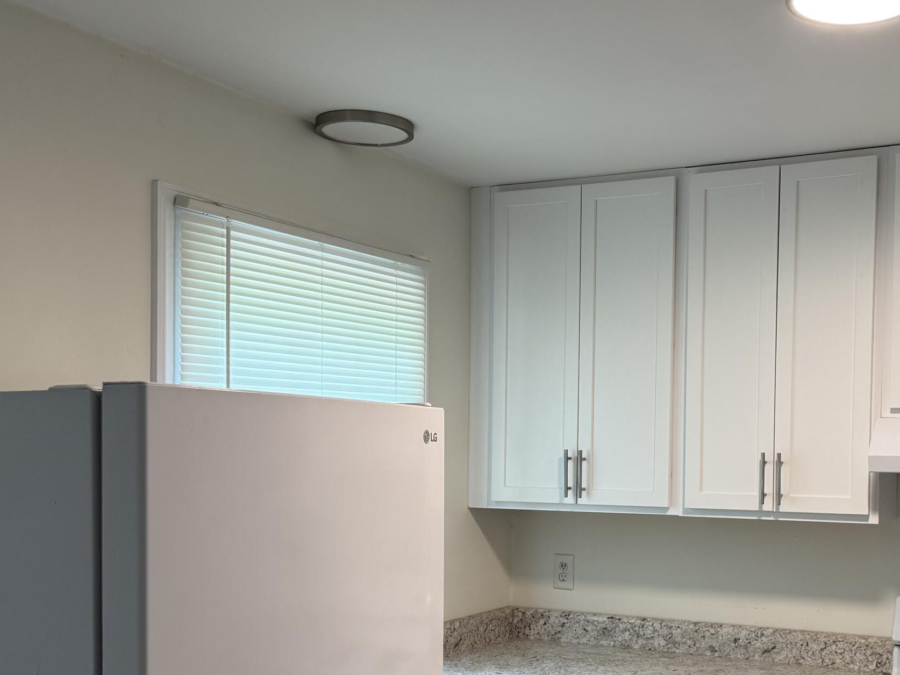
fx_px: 1118
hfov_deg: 43.2
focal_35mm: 43
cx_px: 606
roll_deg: -0.6
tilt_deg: -0.3
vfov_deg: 33.2
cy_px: 469
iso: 200
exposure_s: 1/120
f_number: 1.78
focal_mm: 6.76
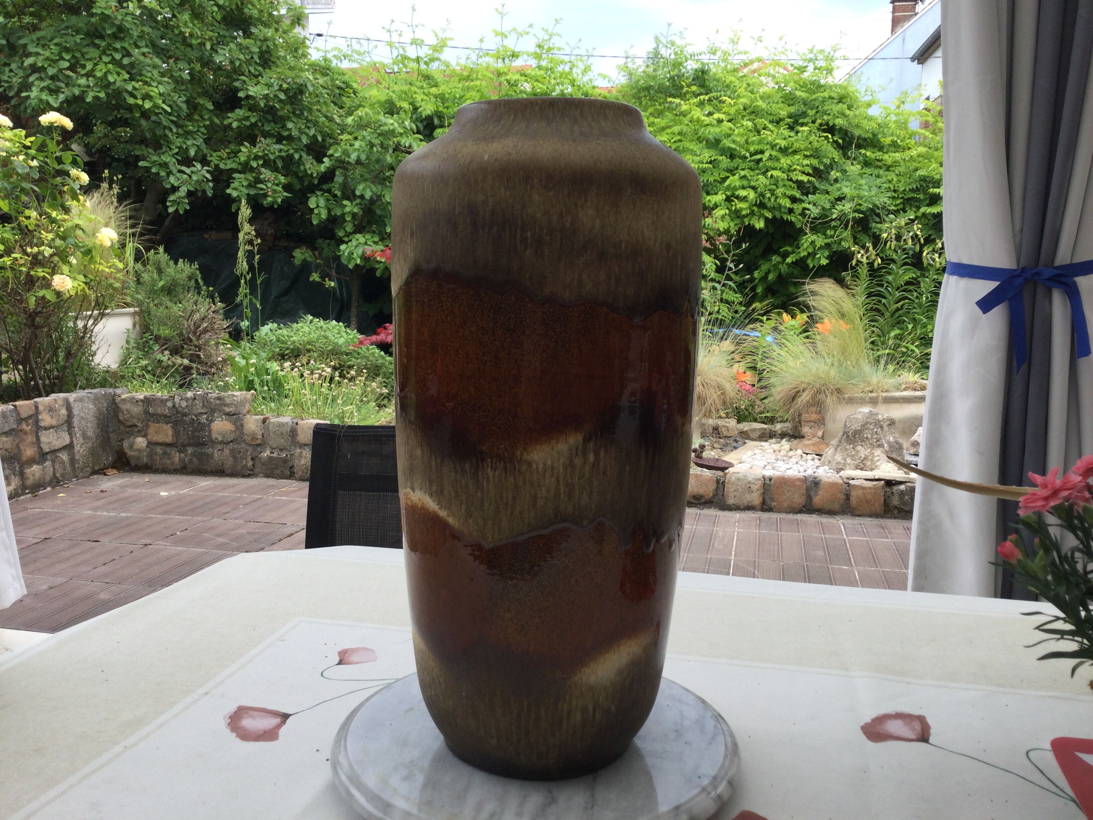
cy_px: 410
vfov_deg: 45.4
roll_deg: +0.2
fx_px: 979
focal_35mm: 31
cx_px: 546
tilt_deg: -11.4
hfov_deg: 58.4
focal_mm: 3.3
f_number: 2.4
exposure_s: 1/248
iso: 25
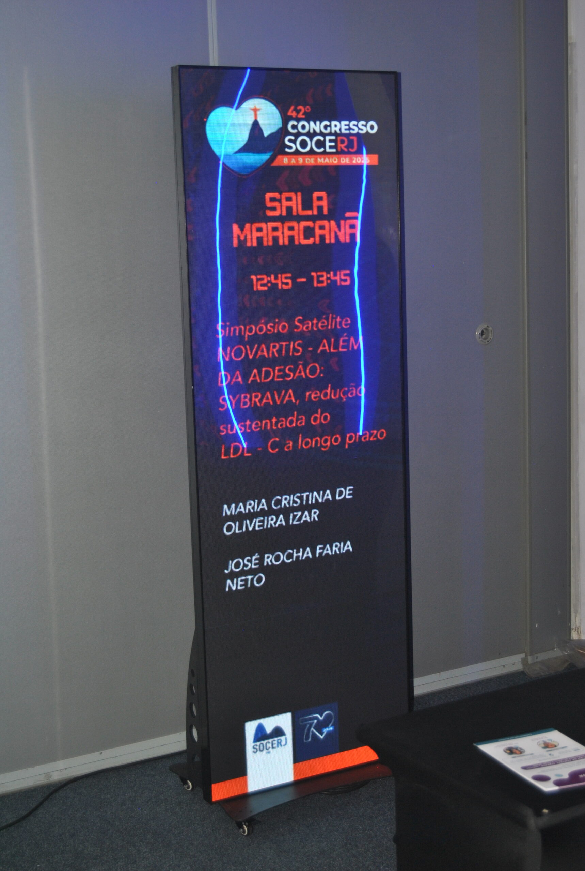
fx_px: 1383
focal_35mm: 57
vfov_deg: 35.0
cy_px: 436
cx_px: 292
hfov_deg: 23.9
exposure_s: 1/60
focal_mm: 38
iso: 200
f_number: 4.8
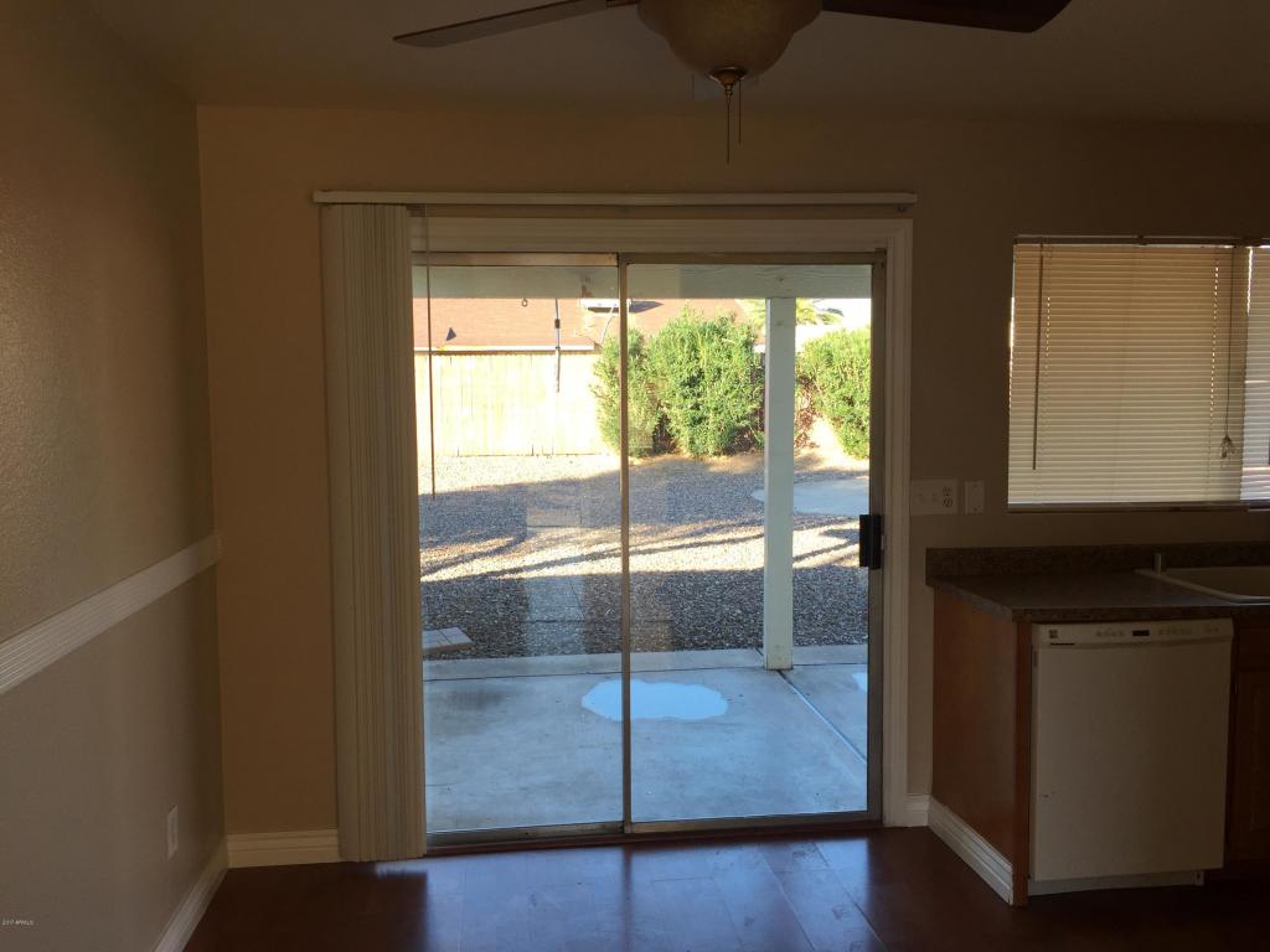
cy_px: 476
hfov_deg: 61.7
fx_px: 1064
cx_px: 635
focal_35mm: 29
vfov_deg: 48.2
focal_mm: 4.15
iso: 32
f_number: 2.2
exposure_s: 1/194
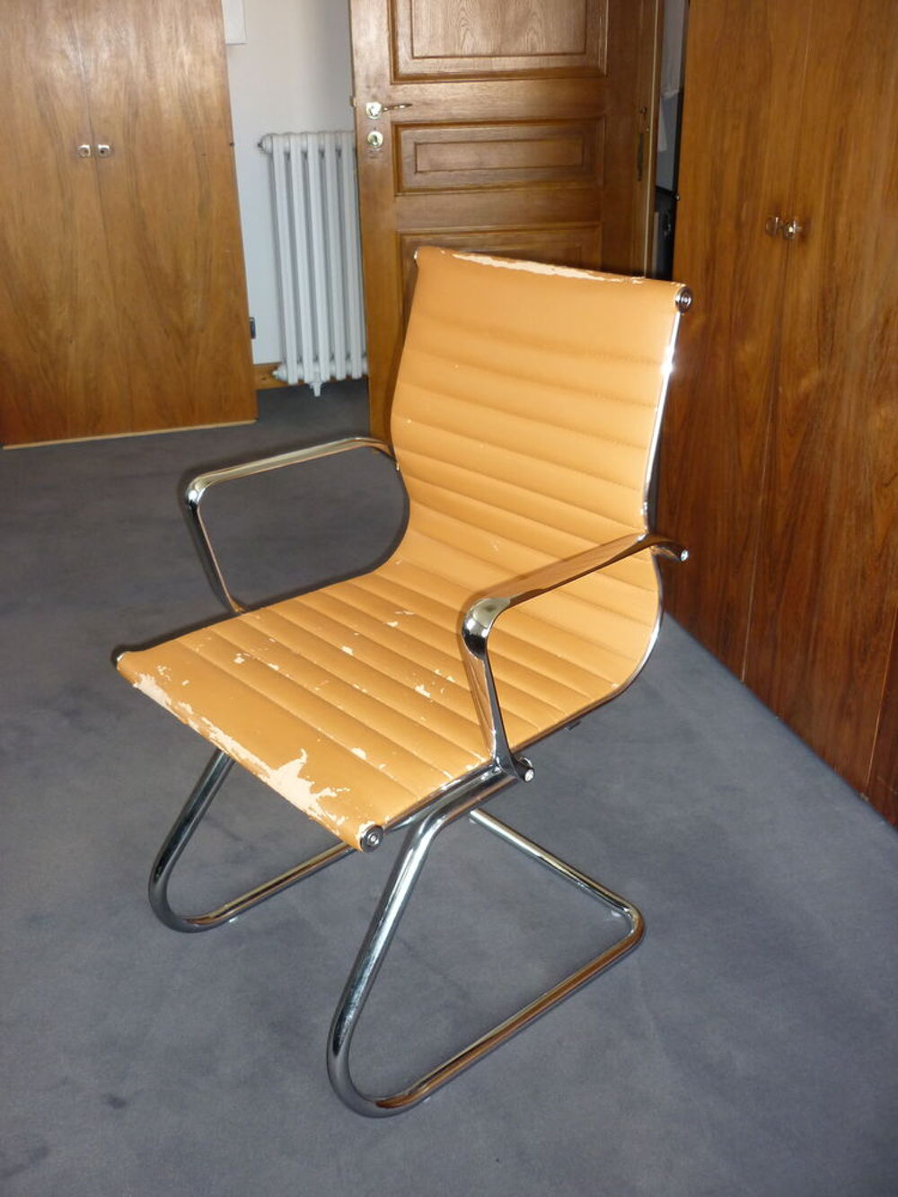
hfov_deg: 43.0
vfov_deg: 55.3
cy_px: 598
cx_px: 449
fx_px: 1141
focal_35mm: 33
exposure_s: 1/30
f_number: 2.8
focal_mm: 5.5
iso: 200
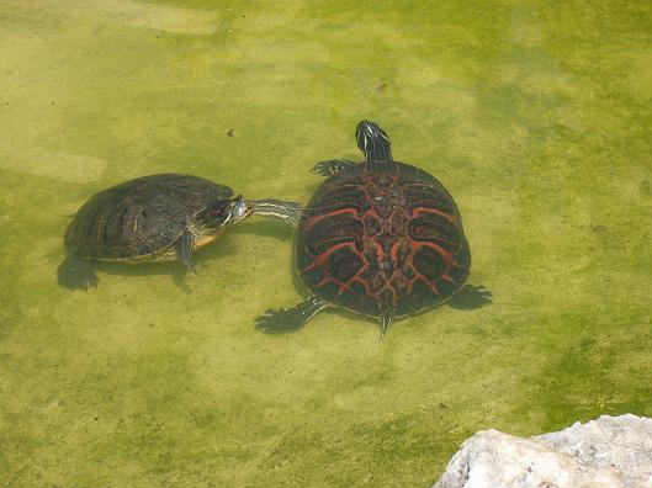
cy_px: 222
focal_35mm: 132
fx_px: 2485
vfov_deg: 11.2
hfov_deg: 14.9
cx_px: 356
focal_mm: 18.9
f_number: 5.2
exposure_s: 1/500
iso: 80
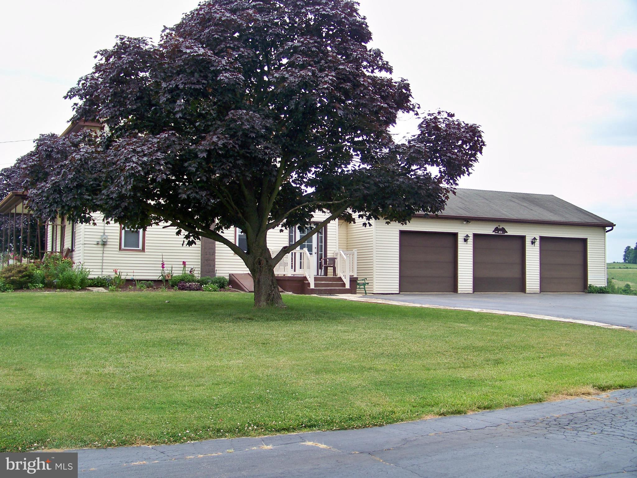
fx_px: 754
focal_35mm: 41
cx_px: 318
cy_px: 239
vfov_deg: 35.1
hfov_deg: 45.8
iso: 64
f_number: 2.8
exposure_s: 1/320
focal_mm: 7.6
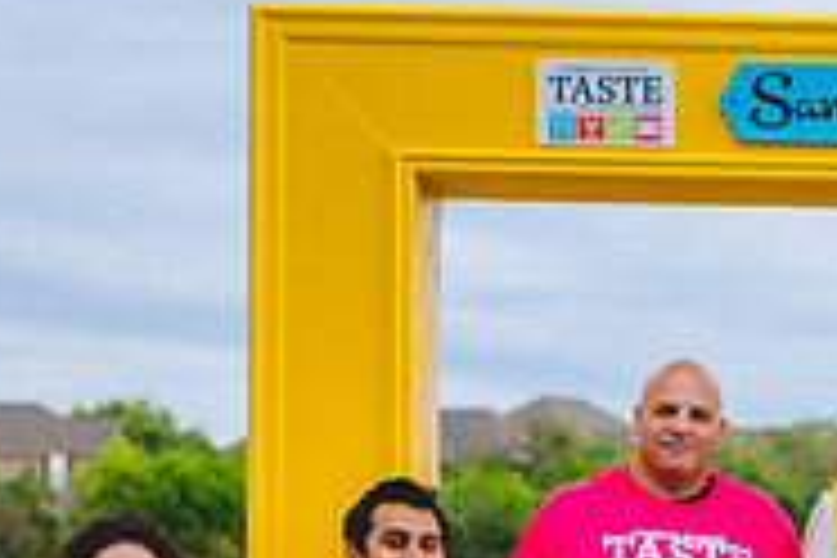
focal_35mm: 162
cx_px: 945
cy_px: 731
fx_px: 3766
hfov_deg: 12.4
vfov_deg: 8.4
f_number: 2.8
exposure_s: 1/200
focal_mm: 52
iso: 64
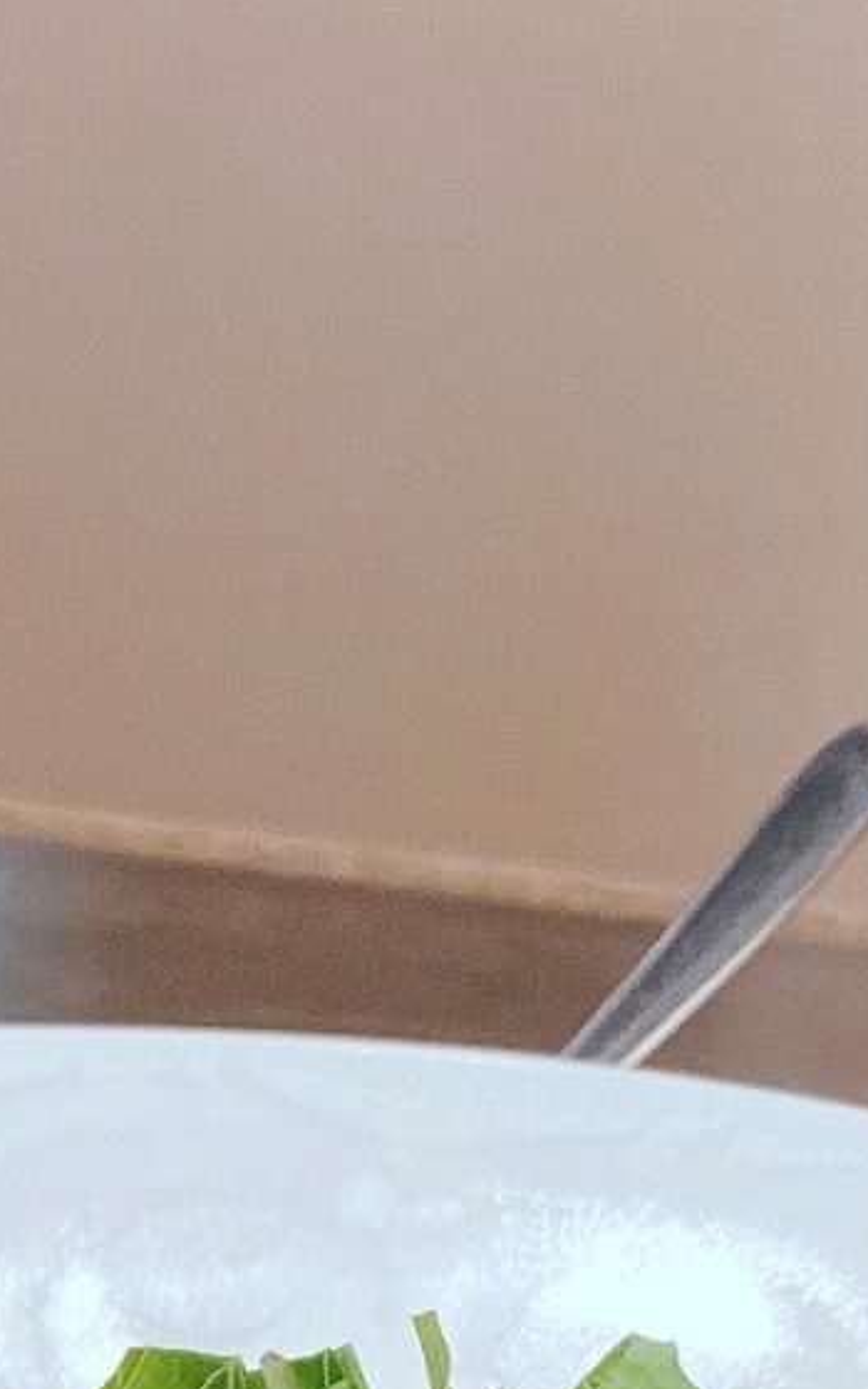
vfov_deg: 15.8
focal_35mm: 126
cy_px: 1783
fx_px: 4769
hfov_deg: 10.0
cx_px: -531
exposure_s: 1/60
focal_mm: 4.25
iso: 125
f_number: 1.8
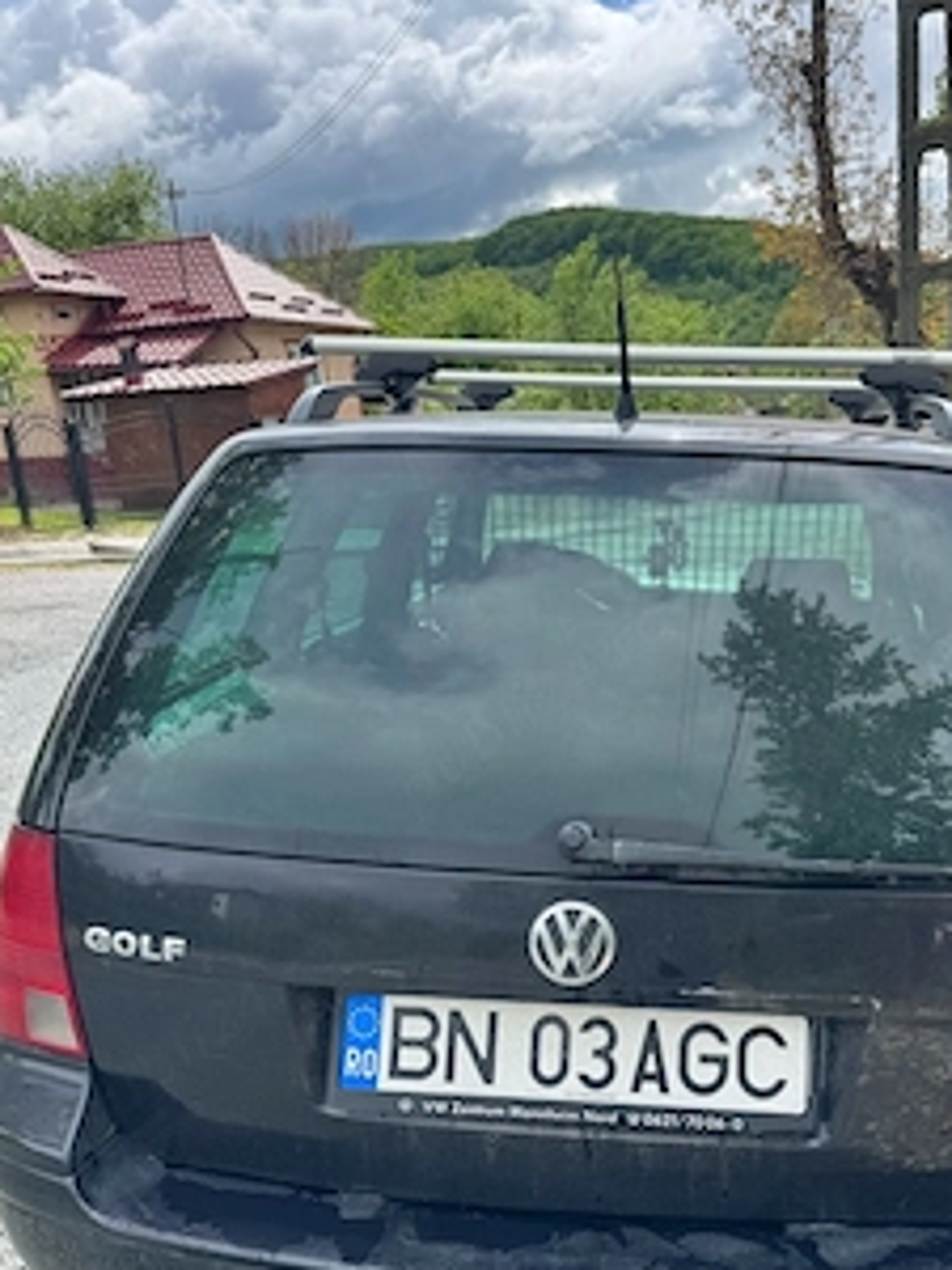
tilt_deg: -16.6
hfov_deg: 43.7
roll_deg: +3.4
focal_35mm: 32
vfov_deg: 56.4
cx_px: 618
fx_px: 1173
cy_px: 758
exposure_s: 1/1678
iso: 80
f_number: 1.78
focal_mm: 6.76
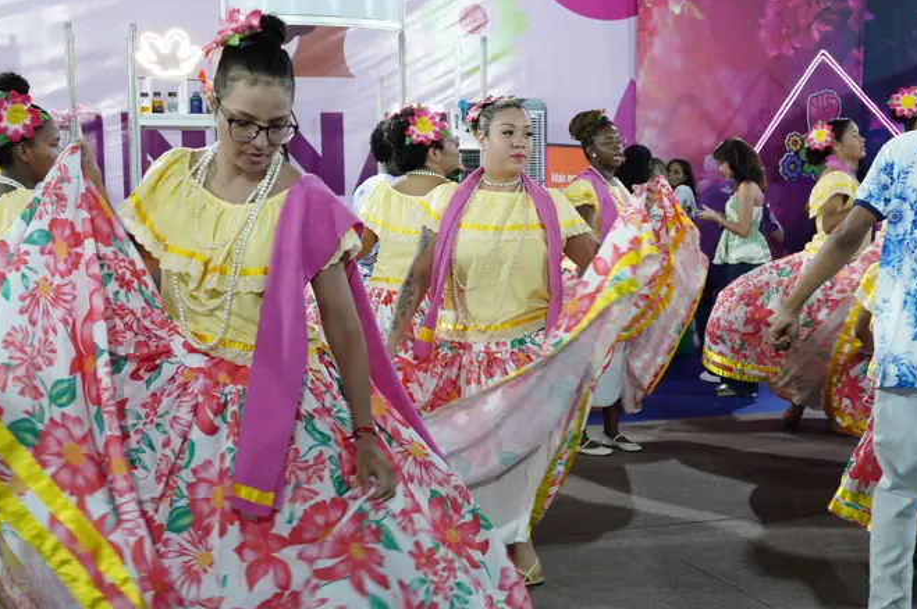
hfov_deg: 41.9
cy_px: 328
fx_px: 1196
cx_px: 455
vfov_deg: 28.6
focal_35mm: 47
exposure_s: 1/125
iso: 2500
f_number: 2.8
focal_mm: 24
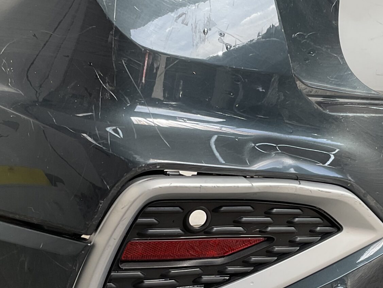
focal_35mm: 66
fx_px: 730
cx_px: 228
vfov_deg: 22.2
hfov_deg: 29.3
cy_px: 196
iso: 16
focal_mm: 3
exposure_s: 1/251
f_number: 1.8
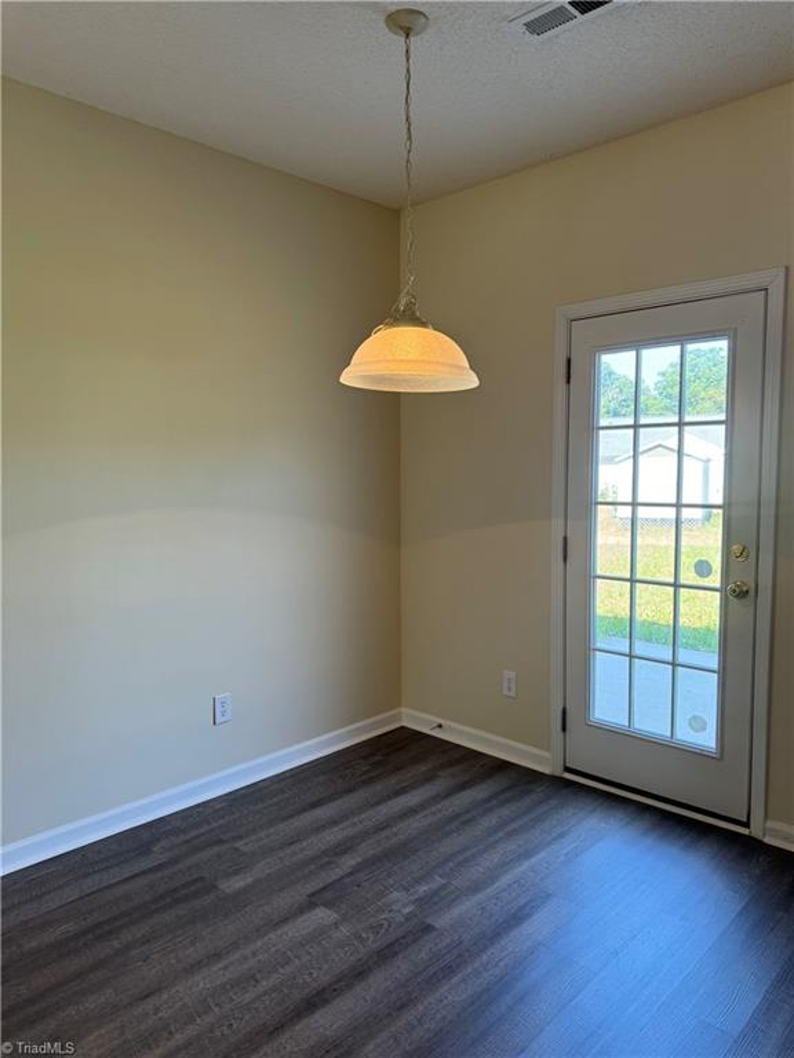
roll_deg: -0.5
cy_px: 529
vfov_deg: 71.6
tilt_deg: -5.8
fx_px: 734
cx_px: 397
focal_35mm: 24
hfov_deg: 56.8
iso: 125
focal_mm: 6.76
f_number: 1.78
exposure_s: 1/120
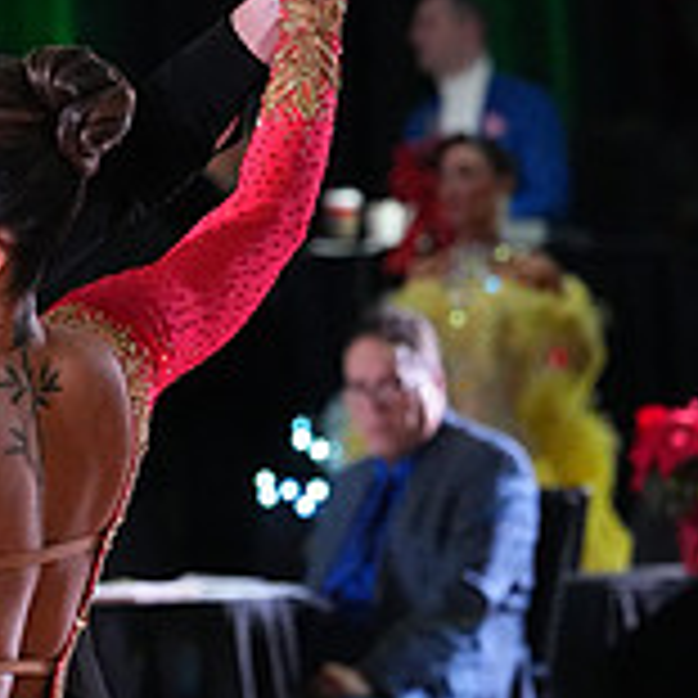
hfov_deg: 3.8
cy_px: 1004
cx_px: -146
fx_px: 10540
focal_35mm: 462
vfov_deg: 3.8
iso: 10000
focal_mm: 145
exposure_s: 1/400
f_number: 5.6
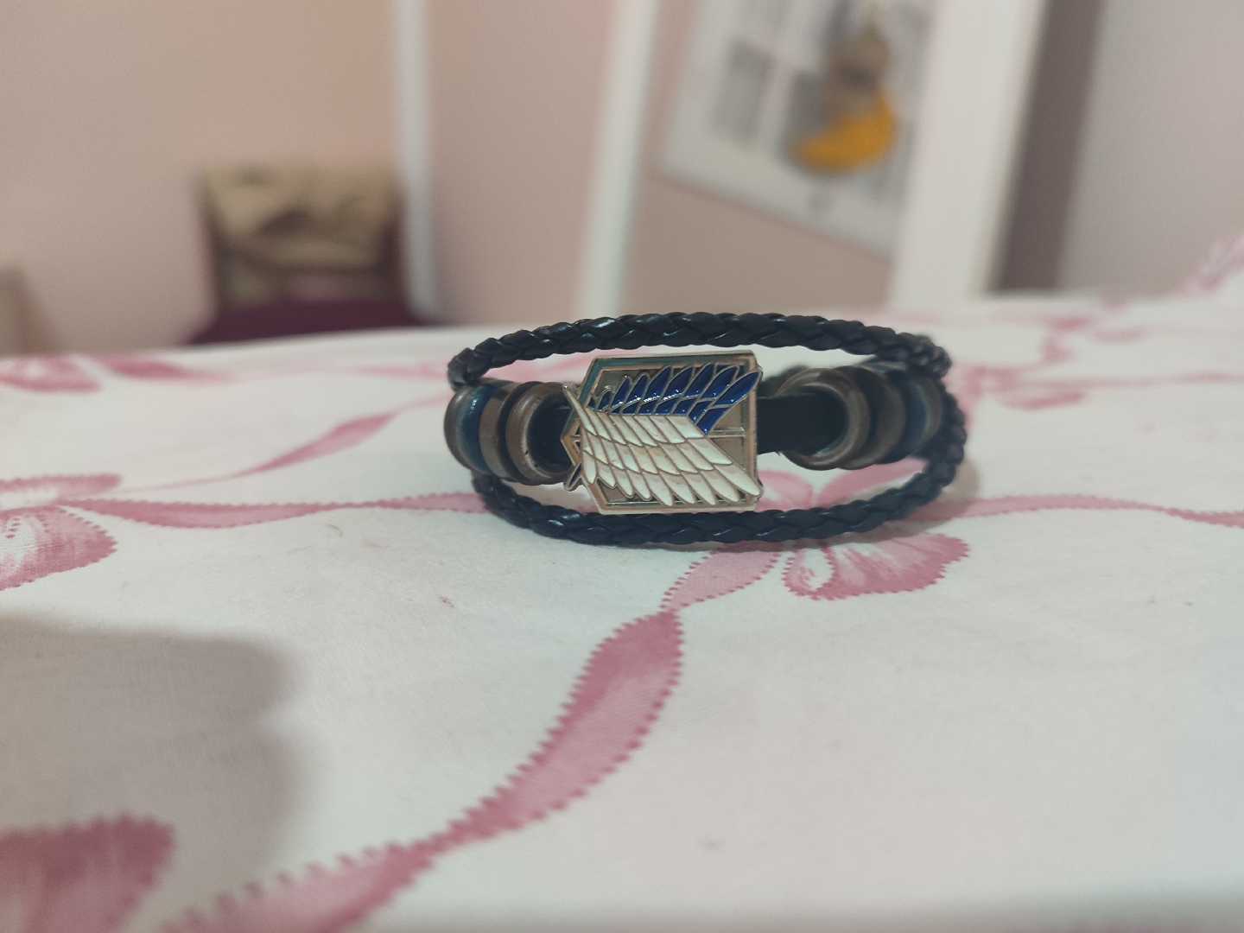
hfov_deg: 69.4
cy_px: 466
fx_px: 898
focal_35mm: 25
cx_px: 622
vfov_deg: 54.9
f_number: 1.89
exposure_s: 1/30
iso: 874
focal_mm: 5.95
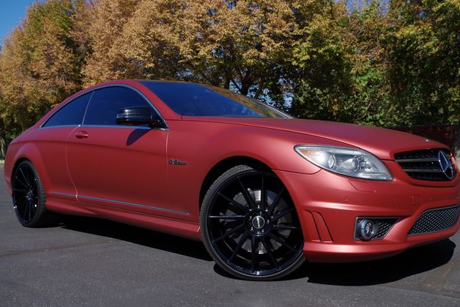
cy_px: 151
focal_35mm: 35
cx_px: 234
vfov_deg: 37.9
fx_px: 447
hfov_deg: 54.4
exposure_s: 1/400
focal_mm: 23.13
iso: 200
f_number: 8
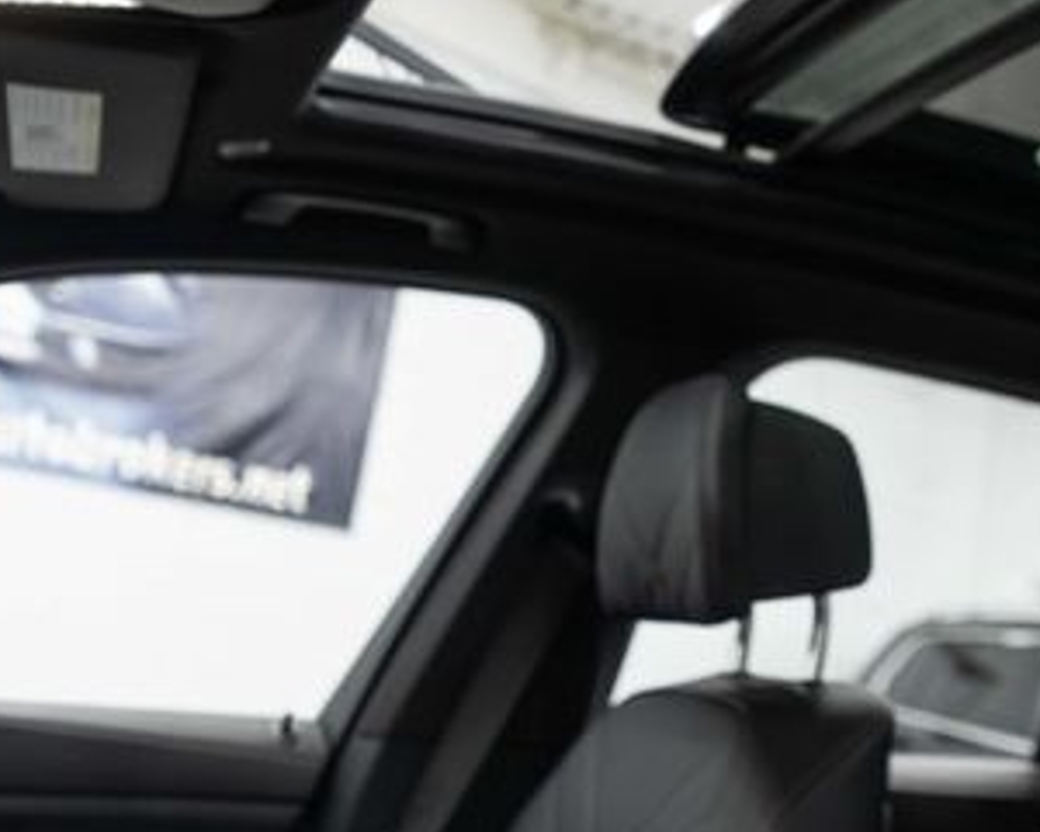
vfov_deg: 27.0
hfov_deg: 32.3
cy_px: 310
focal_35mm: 56
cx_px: 894
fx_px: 1724
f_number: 3.2
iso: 500
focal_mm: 28
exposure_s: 1/40
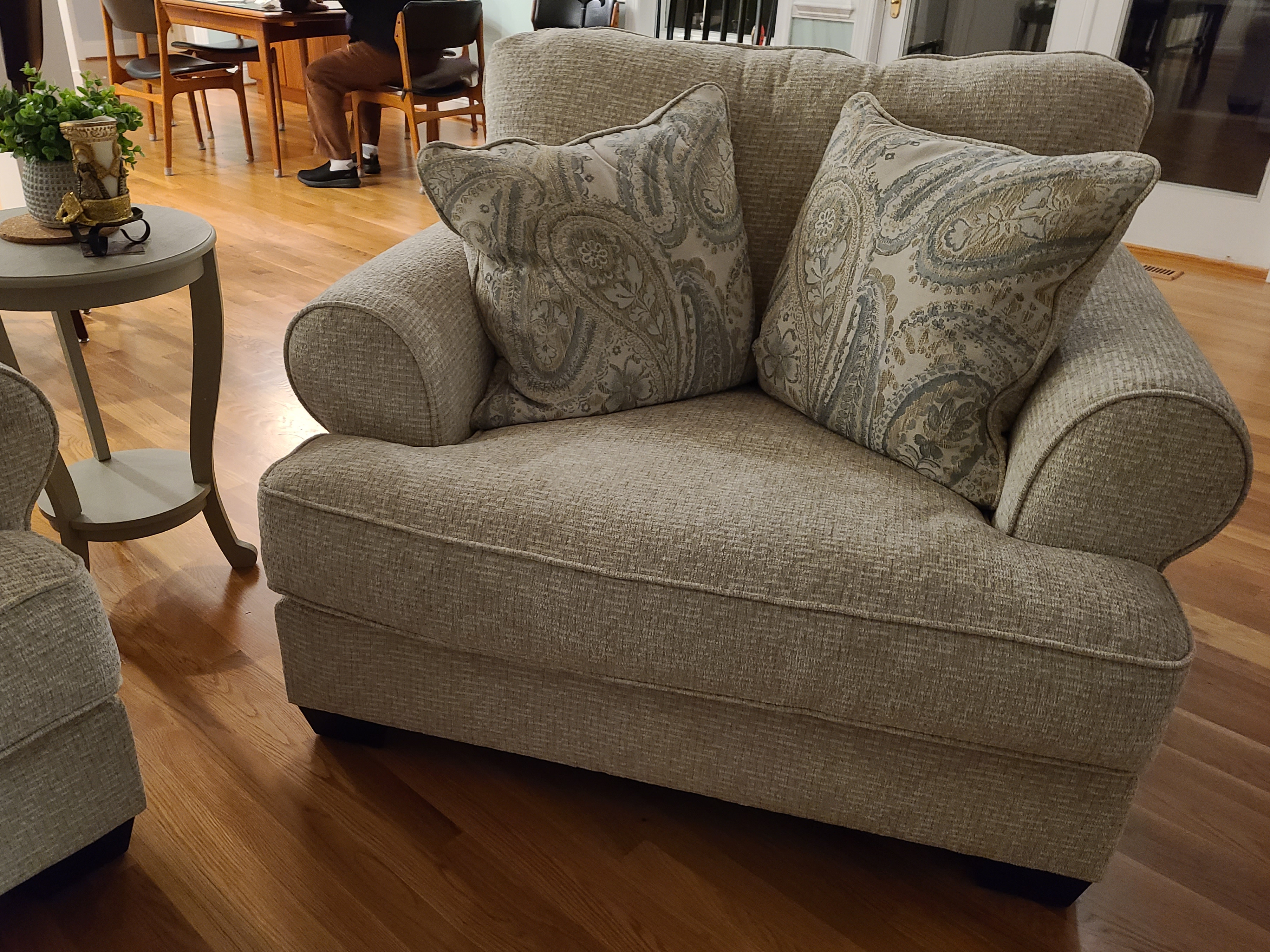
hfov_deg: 61.6
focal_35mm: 29
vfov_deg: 48.2
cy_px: 501
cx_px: 606
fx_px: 1064
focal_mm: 5.4
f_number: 1.8
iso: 640
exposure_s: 1/24
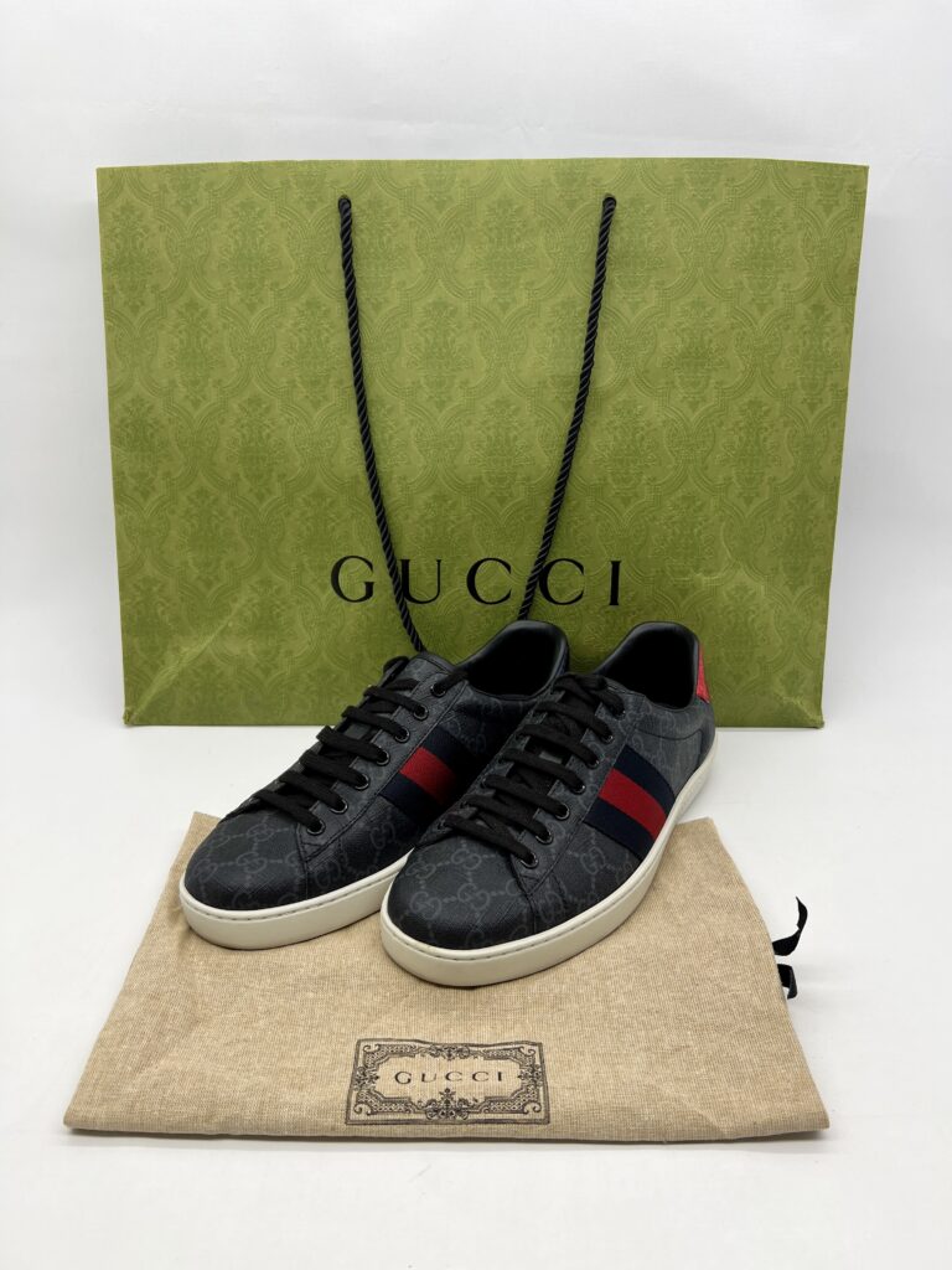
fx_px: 953
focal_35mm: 26
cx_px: 476
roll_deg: -0.2
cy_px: 635
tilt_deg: -23.8
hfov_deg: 53.1
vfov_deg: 67.3
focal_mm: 5.7
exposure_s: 1/136
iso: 32
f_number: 1.5
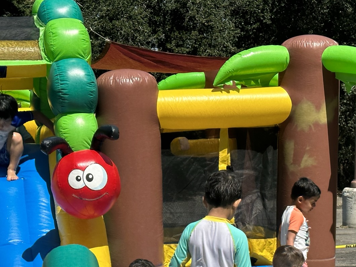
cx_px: 204
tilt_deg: -8.2
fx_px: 957
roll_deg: +1.0
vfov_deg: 15.7
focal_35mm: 93
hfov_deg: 21.1
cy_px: 246
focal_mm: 6.86
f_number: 1.78
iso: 64
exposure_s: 1/5263
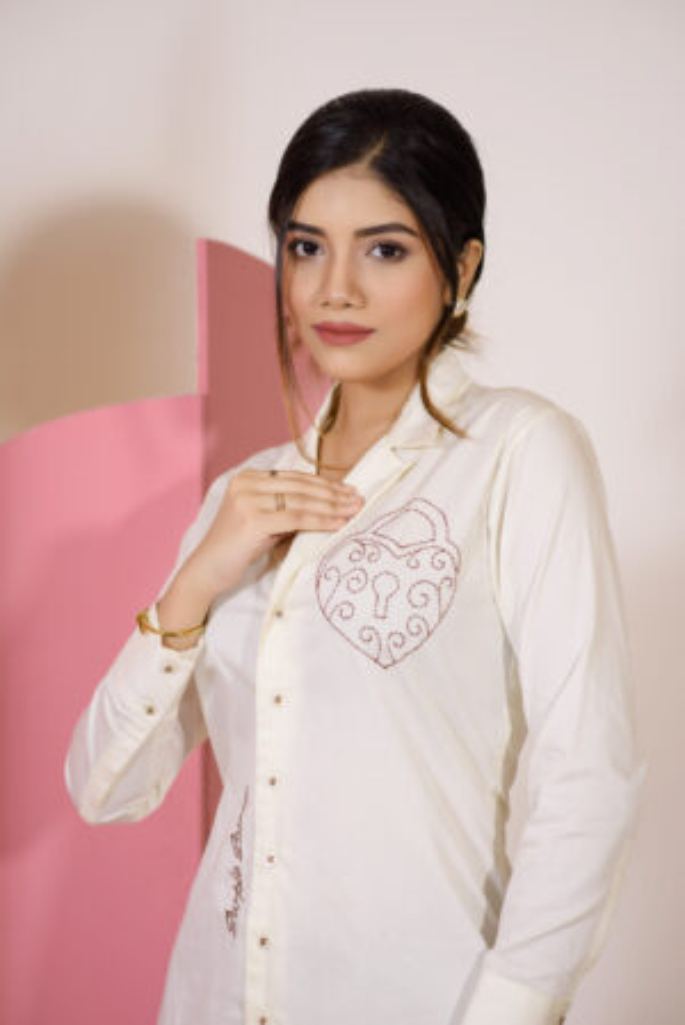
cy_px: 512
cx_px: 342
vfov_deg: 23.9
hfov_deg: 16.1
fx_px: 2422
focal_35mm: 85
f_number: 3.2
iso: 500
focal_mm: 85
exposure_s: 1/125
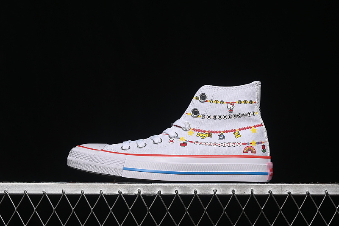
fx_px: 706
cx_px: 170
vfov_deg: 18.2
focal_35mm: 75
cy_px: 113
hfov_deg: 27.0
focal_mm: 50
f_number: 7.1
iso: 160
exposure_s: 1/80
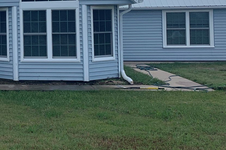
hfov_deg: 27.2
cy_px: 19
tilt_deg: +2.6
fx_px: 420
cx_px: -31
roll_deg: +1.1
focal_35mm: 67
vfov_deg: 20.0
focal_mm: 4.25
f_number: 1.8
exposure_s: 1/2481
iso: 25
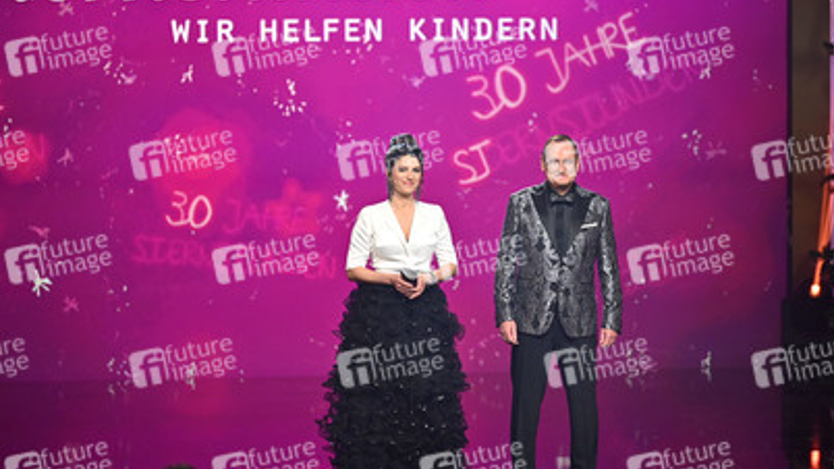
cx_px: 417
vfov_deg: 5.8
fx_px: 4666
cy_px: 208
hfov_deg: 10.2
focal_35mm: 211
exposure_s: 1/400
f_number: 2.8
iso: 2000
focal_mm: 180
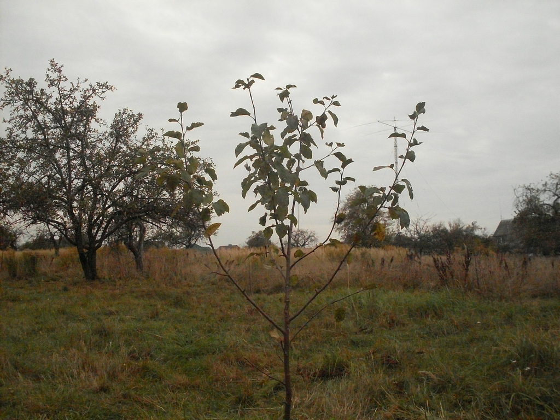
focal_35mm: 38
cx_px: 280
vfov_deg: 37.7
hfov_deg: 49.0
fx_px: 615
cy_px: 210
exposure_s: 1/350
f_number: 8.4
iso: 400
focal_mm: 6.3
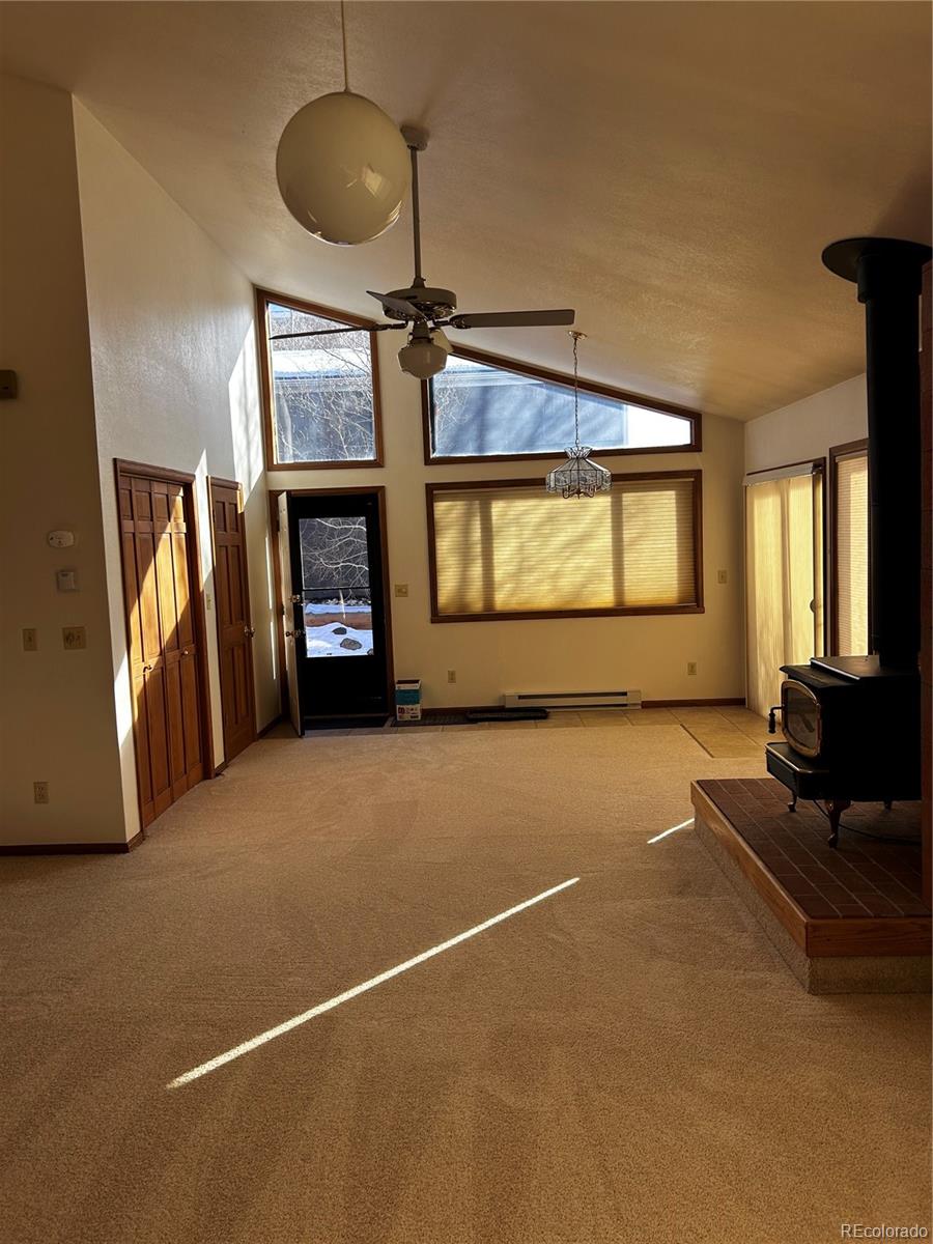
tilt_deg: -4.9
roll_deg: +2.4
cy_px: 622
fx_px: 934
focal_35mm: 26
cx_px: 466
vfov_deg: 67.3
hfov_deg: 53.1
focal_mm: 5.7
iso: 50
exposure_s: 1/374
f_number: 1.5
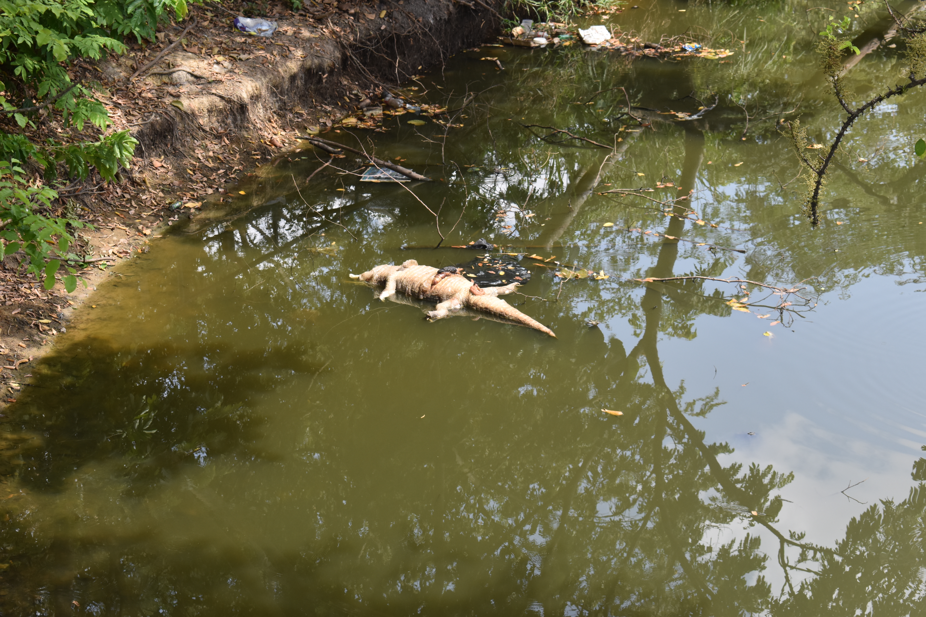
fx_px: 2122
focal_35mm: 82
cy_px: 308
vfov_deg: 16.6
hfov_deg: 24.6
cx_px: 463
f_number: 8
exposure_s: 1/250
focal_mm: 55
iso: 400
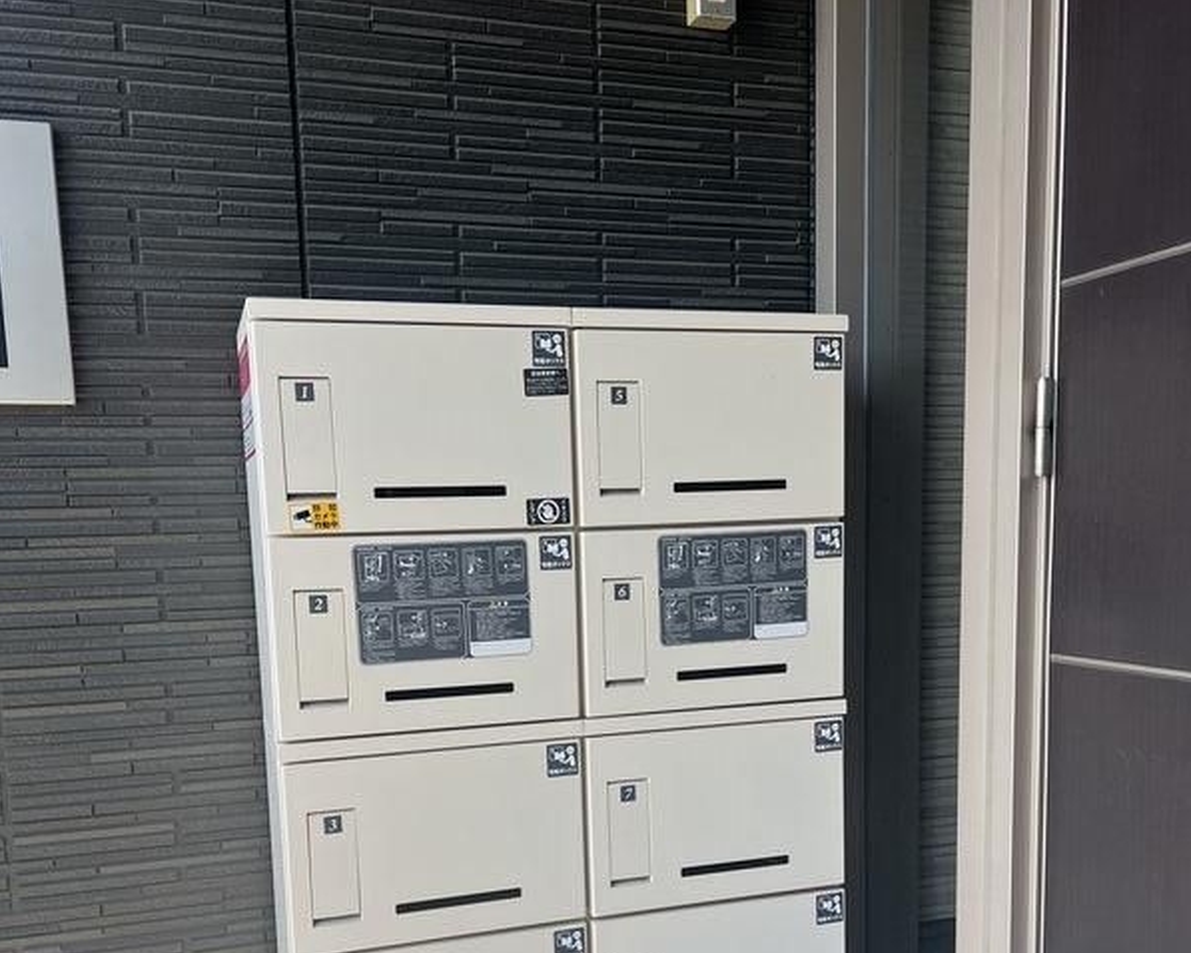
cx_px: 595
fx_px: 1199
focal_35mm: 34
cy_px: 682
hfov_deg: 52.8
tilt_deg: -5.1
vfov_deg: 42.4
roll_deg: +4.3
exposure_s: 1/1252
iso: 50
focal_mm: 5.7
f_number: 1.5
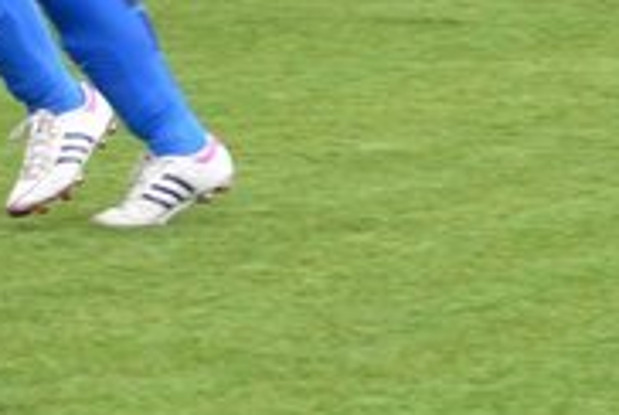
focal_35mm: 462
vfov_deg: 3.0
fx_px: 7957
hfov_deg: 4.4
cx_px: -347
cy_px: -73
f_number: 4.5
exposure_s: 1/400
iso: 200
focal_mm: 70
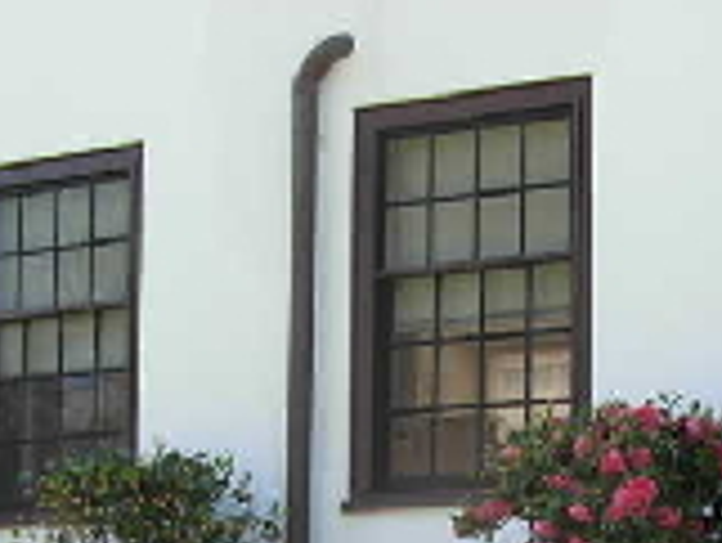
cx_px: 417
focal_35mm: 113
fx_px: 2359
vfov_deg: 12.5
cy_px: 803
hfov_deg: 17.4
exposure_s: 1/249
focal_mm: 6.3
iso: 79
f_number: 2.9
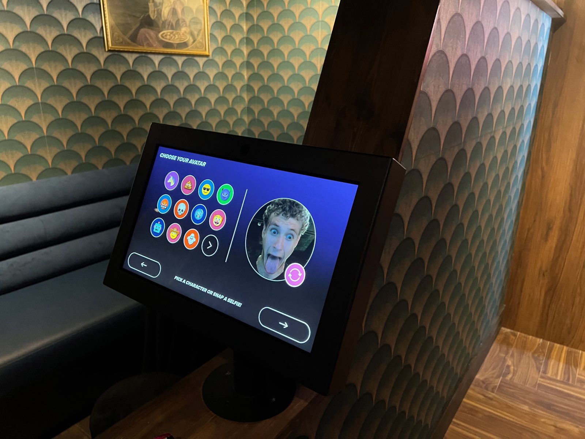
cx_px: 292
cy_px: 220
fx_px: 439
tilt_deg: -19.7
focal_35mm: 26
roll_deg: -1.6
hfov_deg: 67.3
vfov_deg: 53.1
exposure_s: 1/33
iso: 500
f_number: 1.5
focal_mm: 5.7
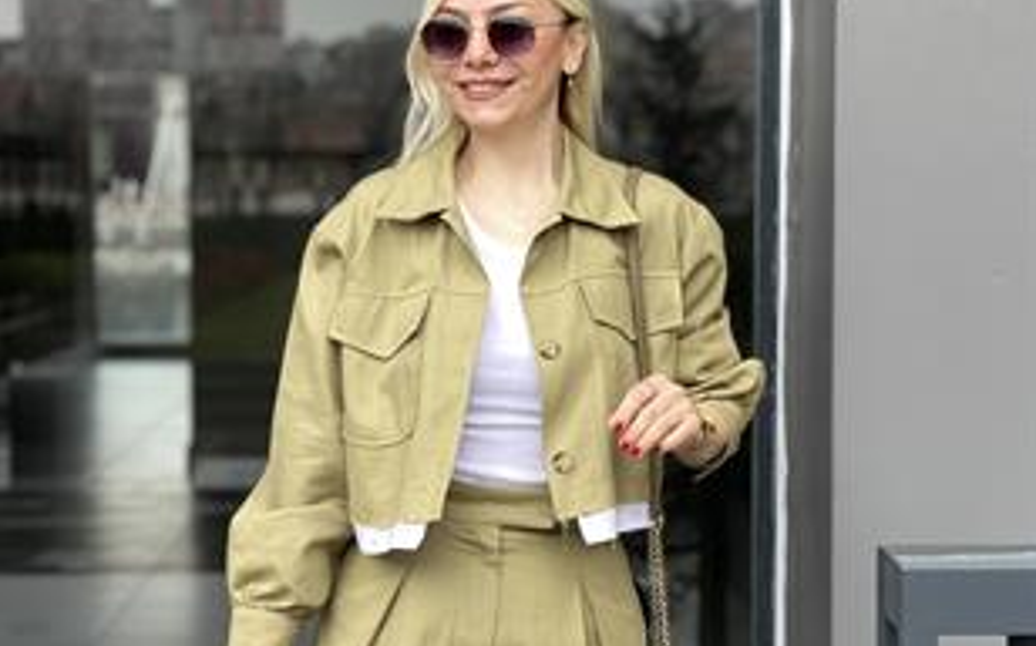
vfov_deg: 14.3
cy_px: 389
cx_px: 518
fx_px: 2567
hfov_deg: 22.8
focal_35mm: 91
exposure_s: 1/121
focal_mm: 7.5
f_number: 2.2
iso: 40
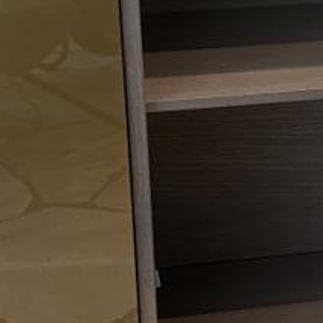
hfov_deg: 13.3
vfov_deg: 13.5
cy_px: 149
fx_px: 1362
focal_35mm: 129
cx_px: 341
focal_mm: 6
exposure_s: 1/50
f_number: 1.6
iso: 125
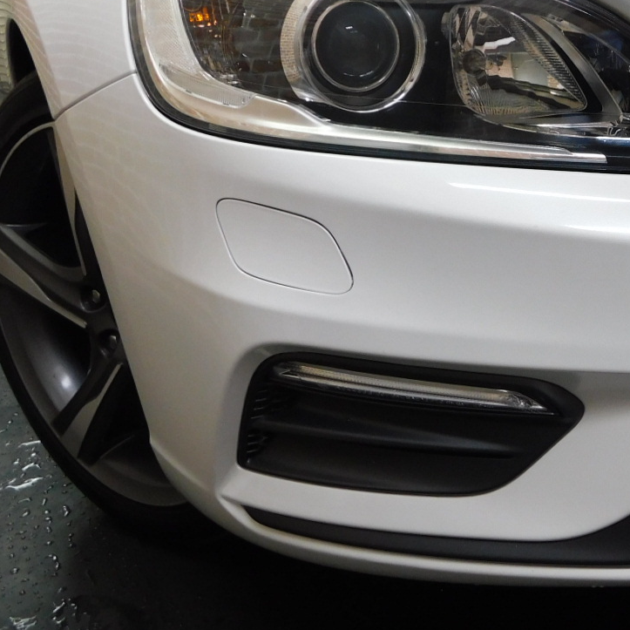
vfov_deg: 37.0
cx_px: 598
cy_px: 196
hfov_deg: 34.8
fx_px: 927
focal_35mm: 45
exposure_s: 1/30
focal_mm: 4
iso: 180
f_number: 3
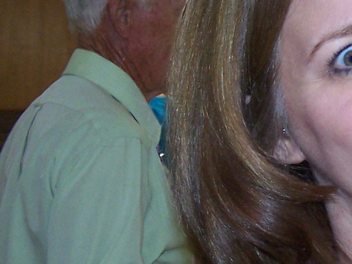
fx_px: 1332
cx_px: 357
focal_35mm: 131
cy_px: 166
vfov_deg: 11.3
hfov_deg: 14.8
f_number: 2.8
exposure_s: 1/60
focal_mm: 6.3
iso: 140
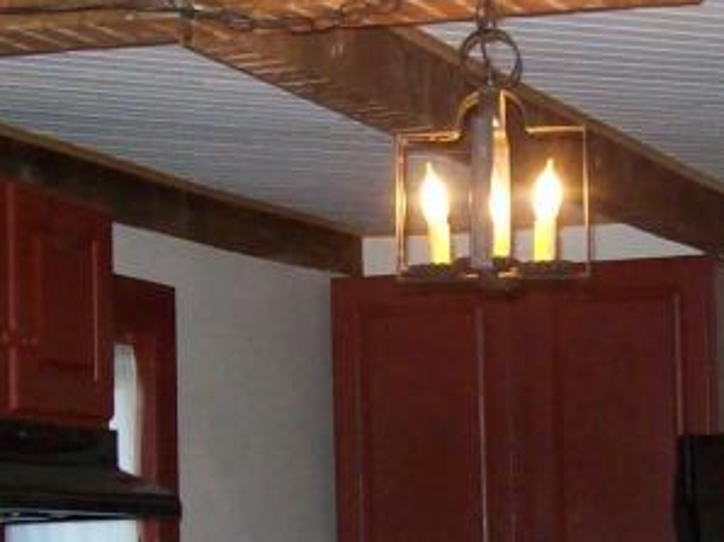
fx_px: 2591
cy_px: 396
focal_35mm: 124
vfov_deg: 11.9
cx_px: 487
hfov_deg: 15.9
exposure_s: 1/64
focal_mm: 6
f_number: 2.7
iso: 200
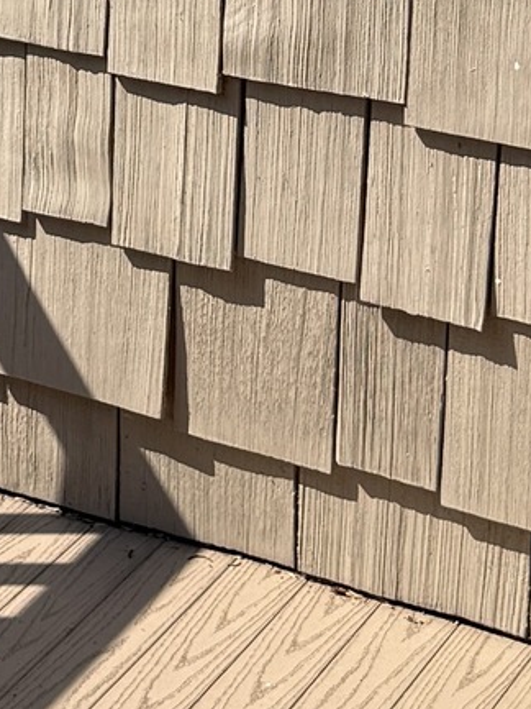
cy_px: -179
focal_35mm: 128
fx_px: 2618
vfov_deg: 14.8
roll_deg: +3.8
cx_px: -180
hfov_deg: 11.3
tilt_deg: -12.5
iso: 80
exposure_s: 1/3759
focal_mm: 6.76
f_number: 1.78
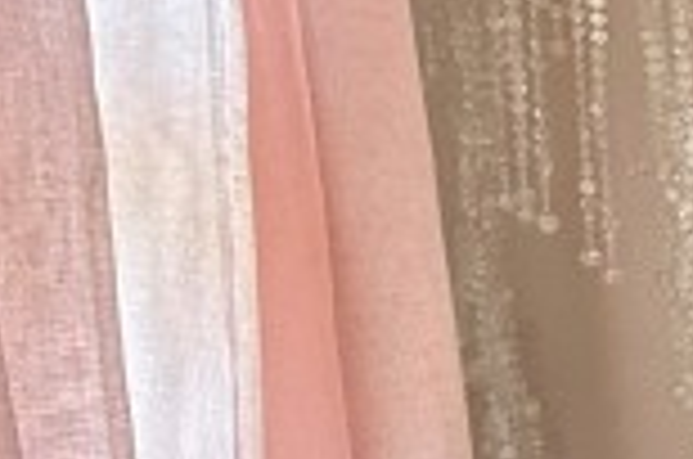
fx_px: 1863
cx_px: 1796
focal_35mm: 97
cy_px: 608
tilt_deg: -8.0
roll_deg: -2.2
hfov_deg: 13.3
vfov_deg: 13.5
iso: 500
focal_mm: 2.22
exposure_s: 1/60
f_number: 2.2
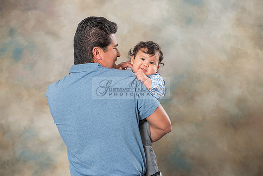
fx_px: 1133
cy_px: 88
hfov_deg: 13.2
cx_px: 132
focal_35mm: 155
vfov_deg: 8.9
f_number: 5.6
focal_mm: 155
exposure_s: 1/125
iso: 200
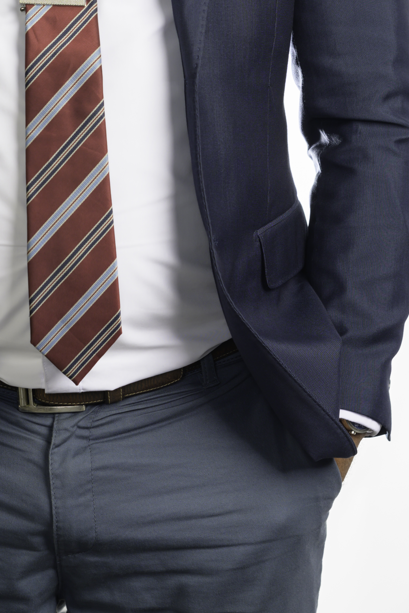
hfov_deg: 6.8
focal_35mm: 202
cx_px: 58
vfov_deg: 10.1
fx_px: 3442
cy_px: 17
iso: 125
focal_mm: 85
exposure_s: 1/125
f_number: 4.5
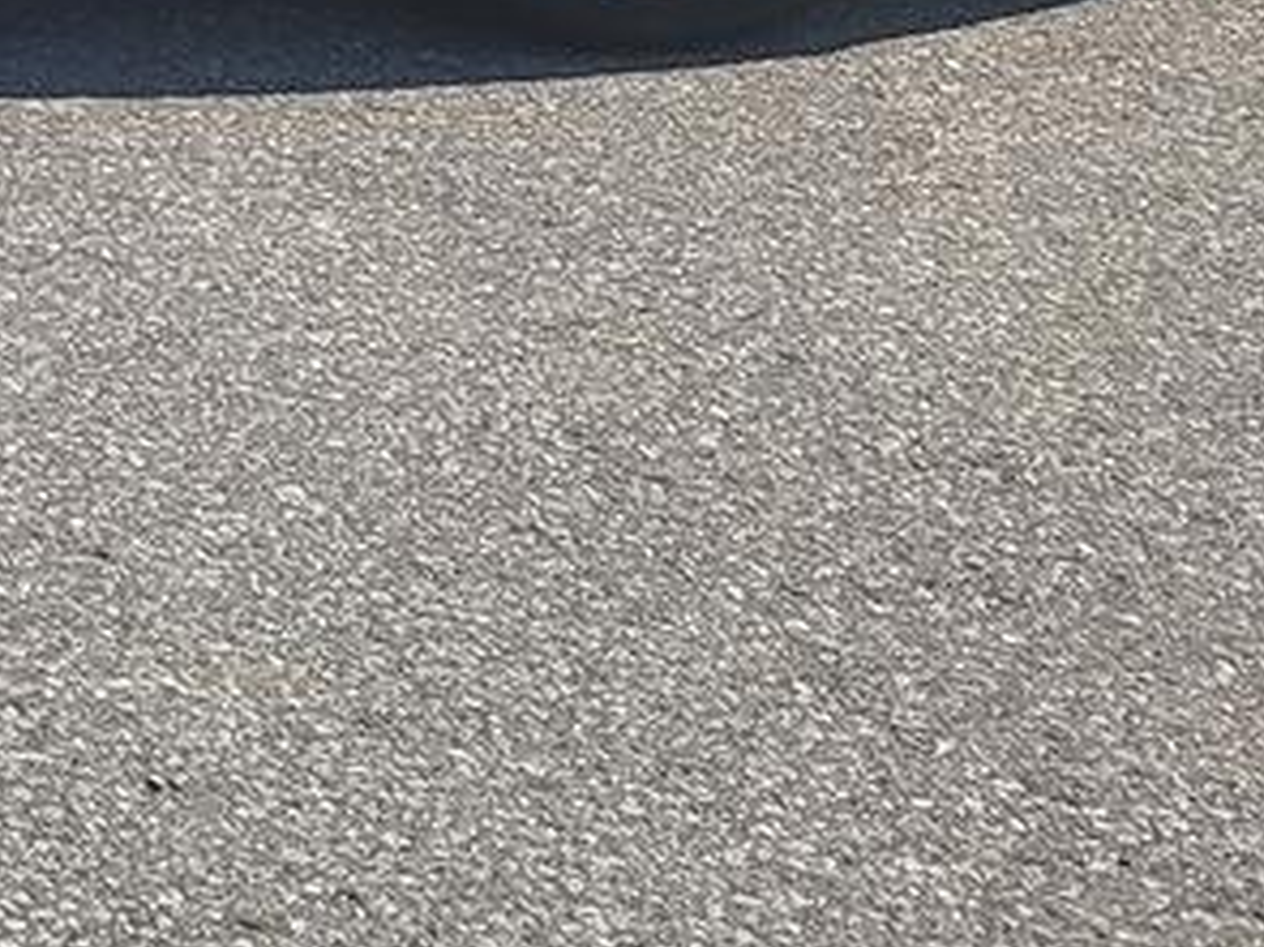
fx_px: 4125
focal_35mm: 113
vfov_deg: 12.2
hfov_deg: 14.9
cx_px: -1114
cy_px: -677
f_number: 1.8
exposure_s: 1/2607
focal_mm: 5.4
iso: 40
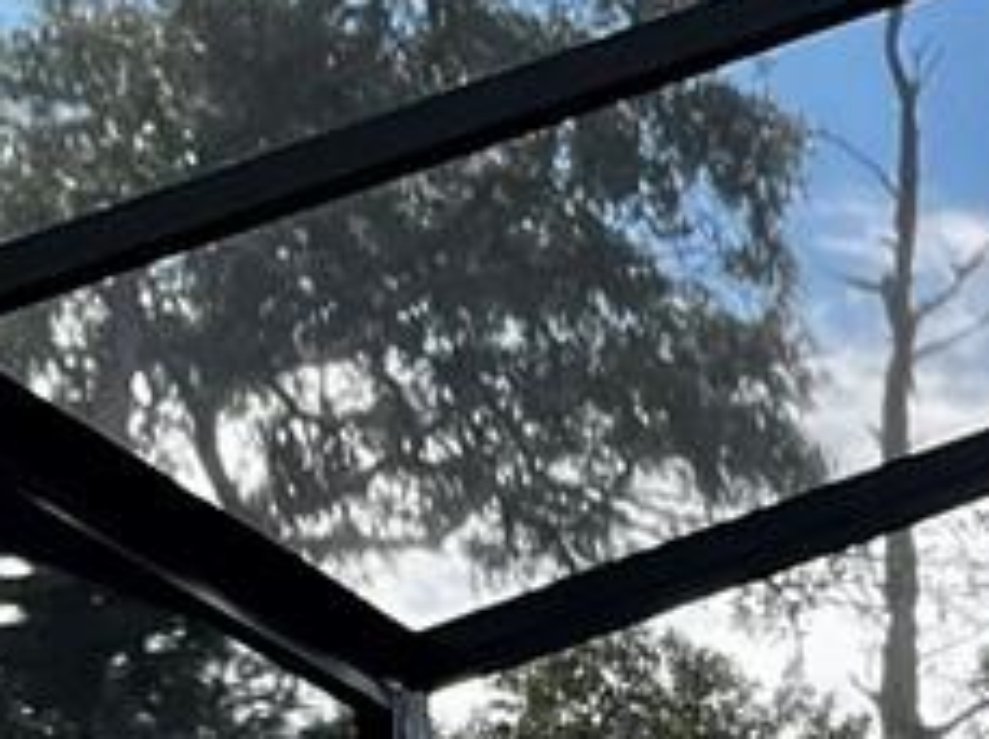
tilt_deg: -1.2
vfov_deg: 7.5
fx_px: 5192
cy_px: 1927
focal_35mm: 182
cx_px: 2436
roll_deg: -0.8
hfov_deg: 9.6
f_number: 1.6
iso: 50
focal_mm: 5.1
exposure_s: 1/1106
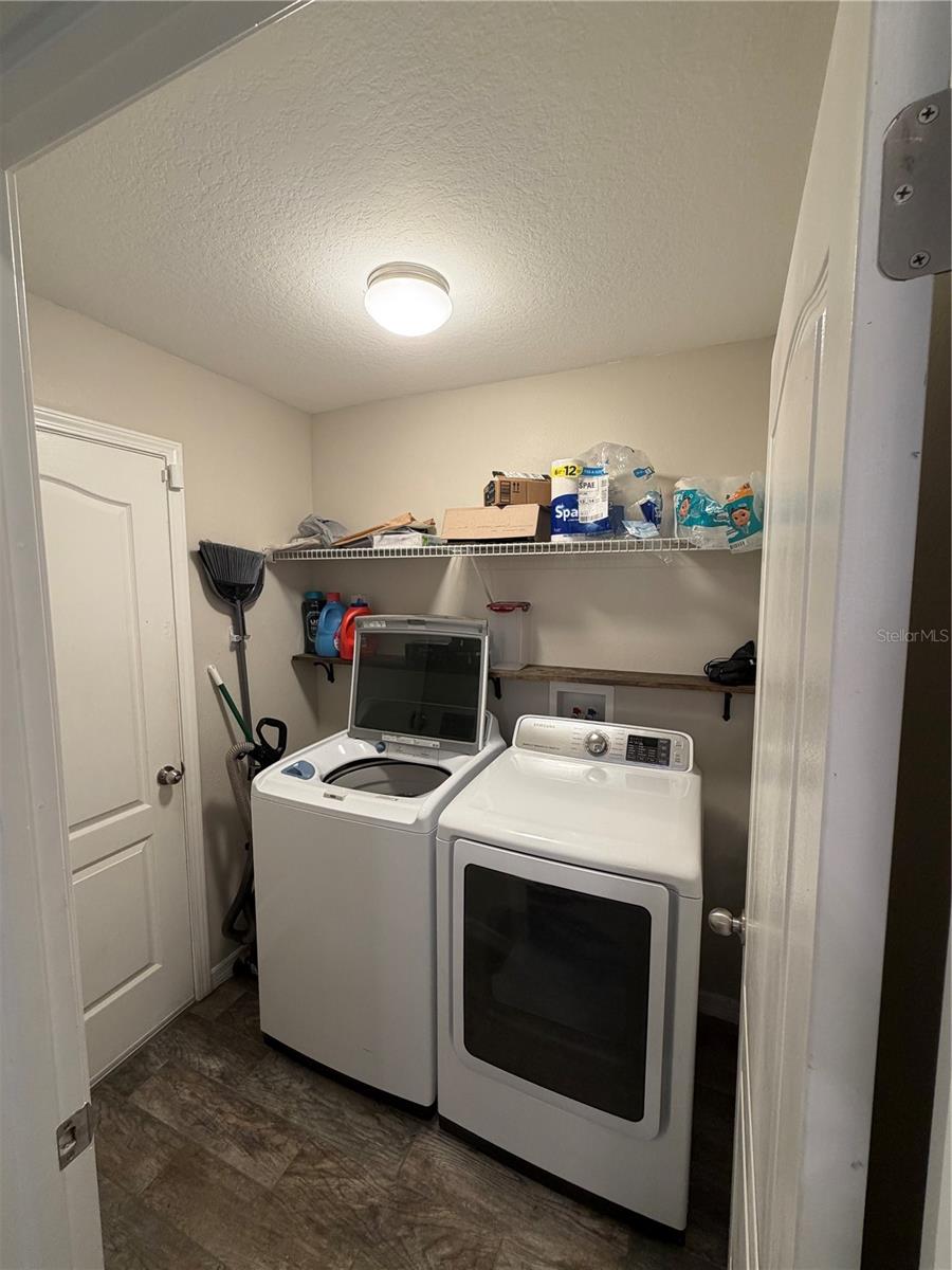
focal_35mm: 14
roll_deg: +0.1
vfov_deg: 102.1
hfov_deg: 85.7
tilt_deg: -5.0
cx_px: 476
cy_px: 635
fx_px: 513
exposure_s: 1/60
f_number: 2.2
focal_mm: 2.22
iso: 200
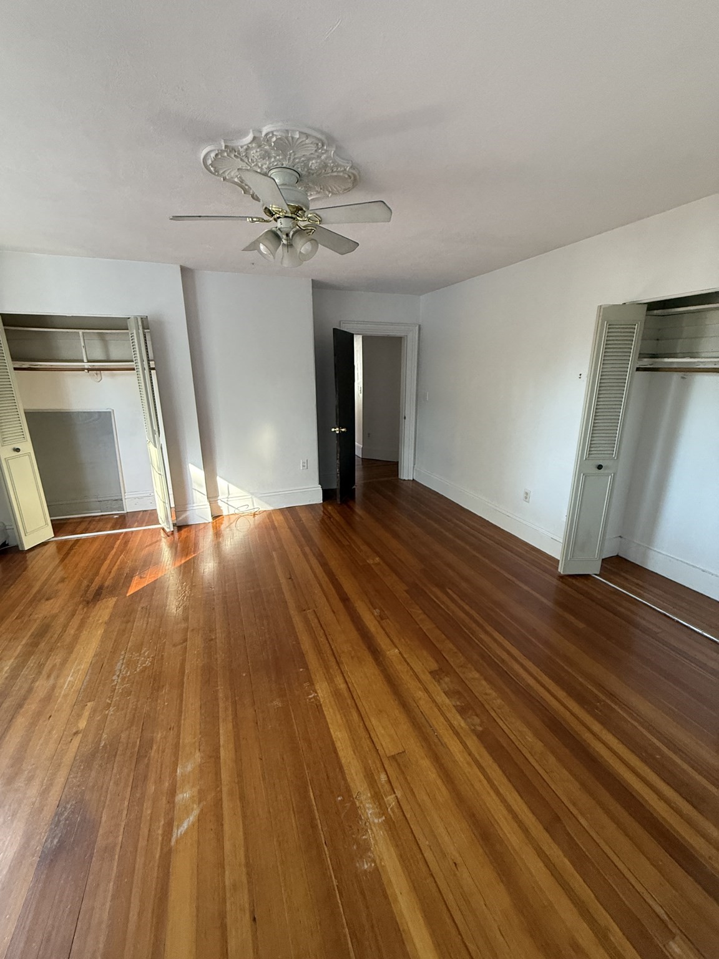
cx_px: 360
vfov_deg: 102.1
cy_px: 480
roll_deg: +0.7
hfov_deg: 85.7
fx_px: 388
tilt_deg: -14.9
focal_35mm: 14
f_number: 2.2
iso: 400
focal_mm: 2.22
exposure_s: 1/75
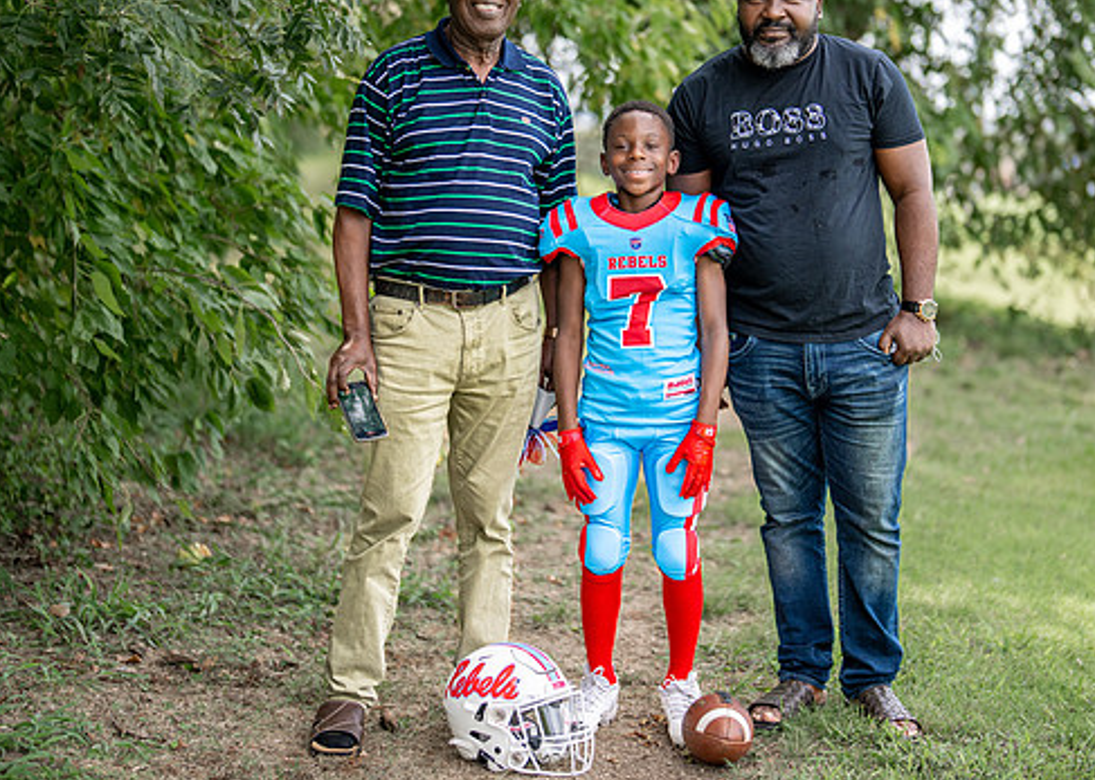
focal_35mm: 79
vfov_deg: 18.0
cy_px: 269
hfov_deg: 25.1
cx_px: 645
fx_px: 2455
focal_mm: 50
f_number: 1.2
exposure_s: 1/1600
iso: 100
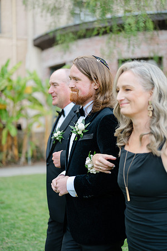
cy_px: 126
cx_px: 84
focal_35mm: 50
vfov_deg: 39.6
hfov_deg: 27.0
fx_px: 348
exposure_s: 1/320
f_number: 1.8
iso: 100
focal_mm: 50
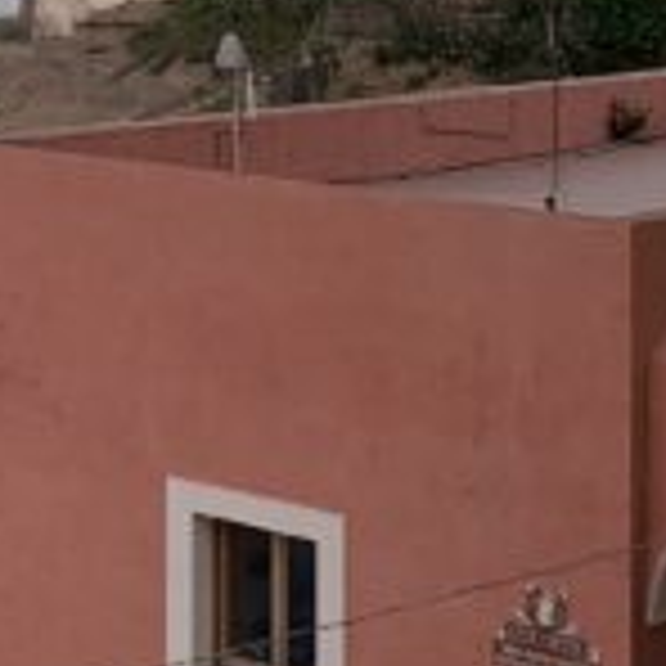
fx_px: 2590
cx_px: -608
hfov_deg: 13.0
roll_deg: +0.0
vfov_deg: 14.2
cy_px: -140
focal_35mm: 119
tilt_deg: -1.1
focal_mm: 4.25
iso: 25
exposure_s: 1/320
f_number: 1.8
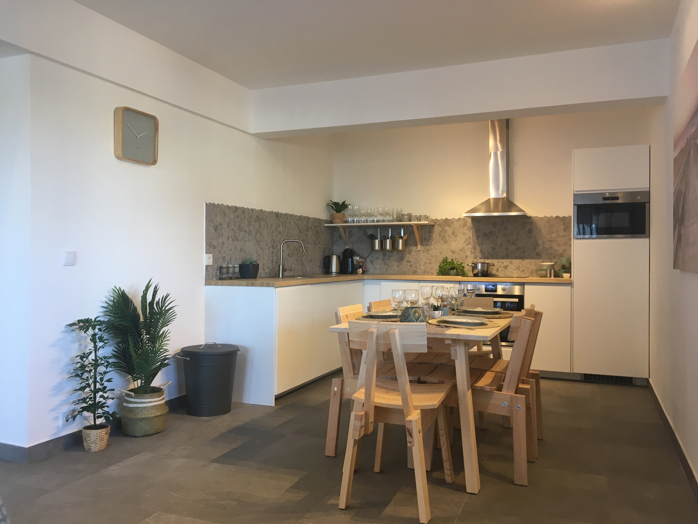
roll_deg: +0.6
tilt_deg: +0.0
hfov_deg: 61.7
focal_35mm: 29
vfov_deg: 48.2
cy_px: 262
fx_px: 585
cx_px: 349
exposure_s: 1/33
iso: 64
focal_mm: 4.15
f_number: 2.2
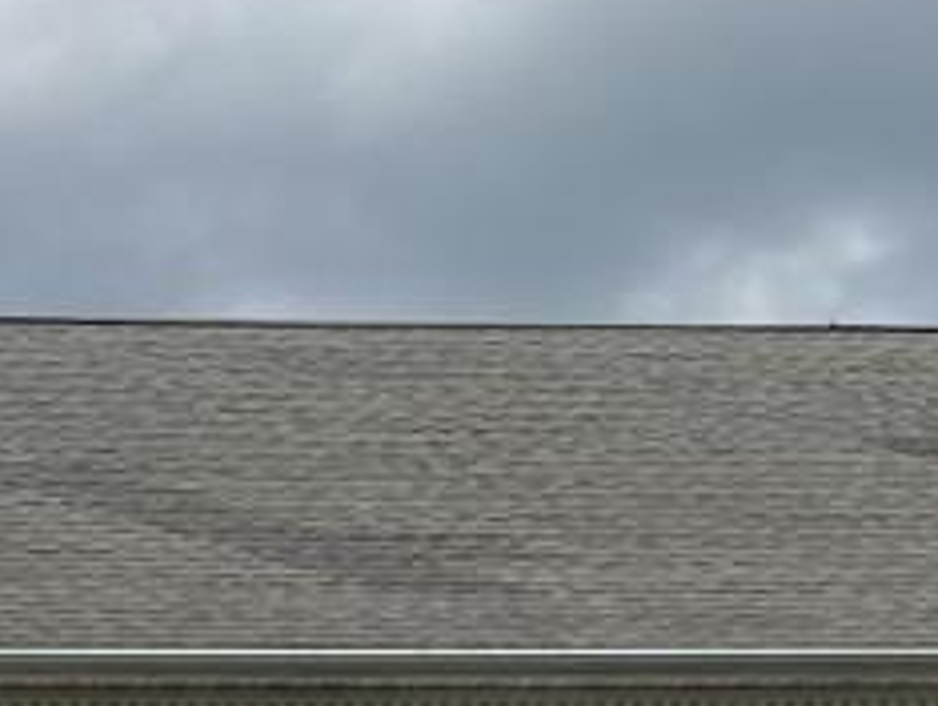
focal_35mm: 160
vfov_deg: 8.8
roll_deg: +1.7
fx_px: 4340
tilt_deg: +1.3
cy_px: 1336
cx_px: 413
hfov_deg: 12.3
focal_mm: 5.7
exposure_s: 1/7463
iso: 50
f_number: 1.5
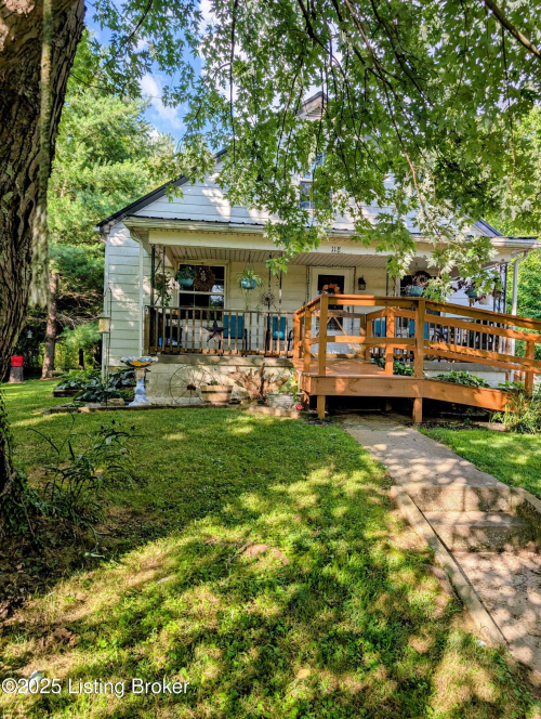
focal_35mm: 24
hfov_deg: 56.9
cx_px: 270
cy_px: 360
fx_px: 499
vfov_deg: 71.5
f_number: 1.68
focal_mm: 6.9
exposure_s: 1/402
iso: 19
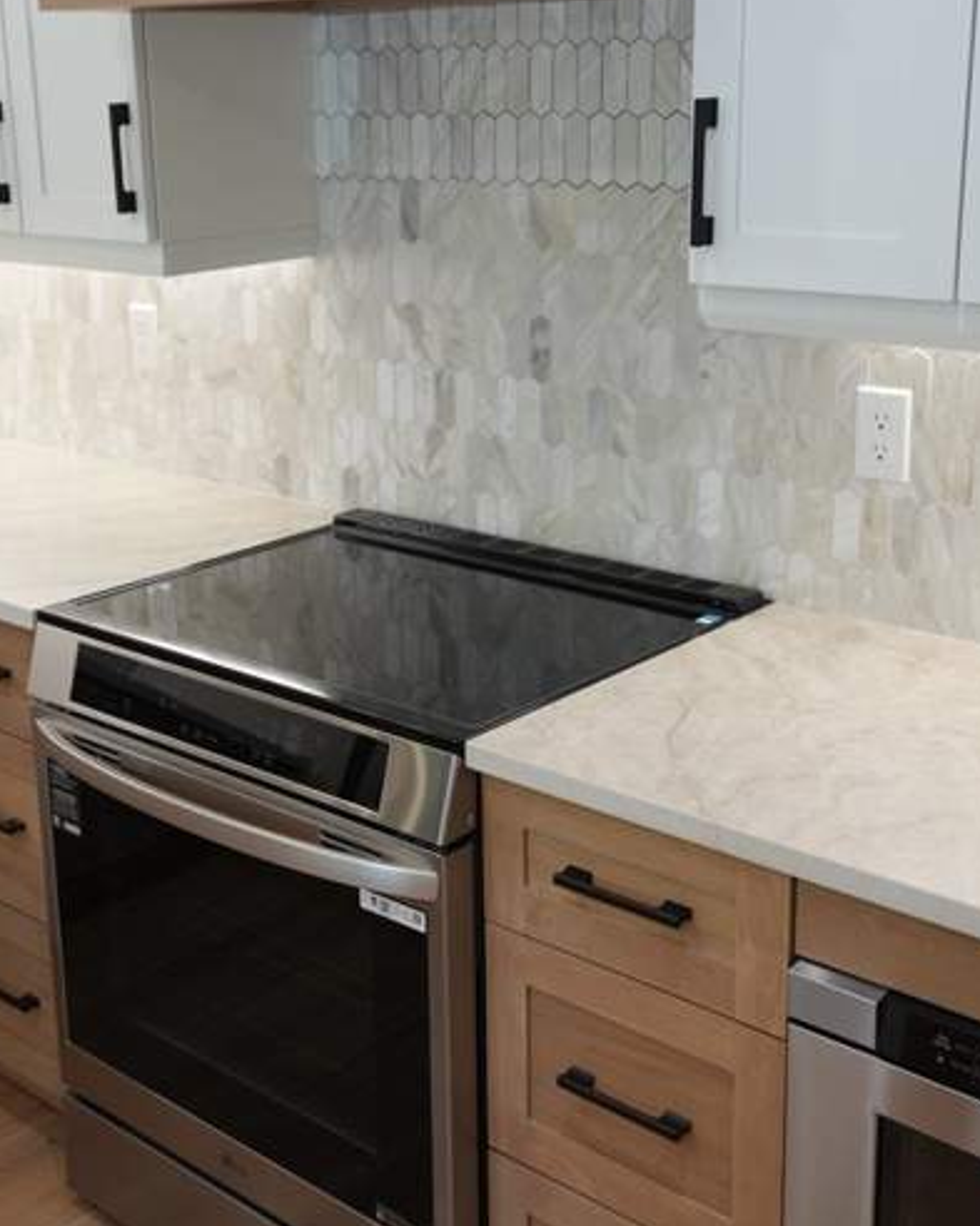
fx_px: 1742
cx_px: 416
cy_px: 536
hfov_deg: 31.4
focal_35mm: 48
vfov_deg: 38.7
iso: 1250
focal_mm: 35
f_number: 4
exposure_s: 1/160
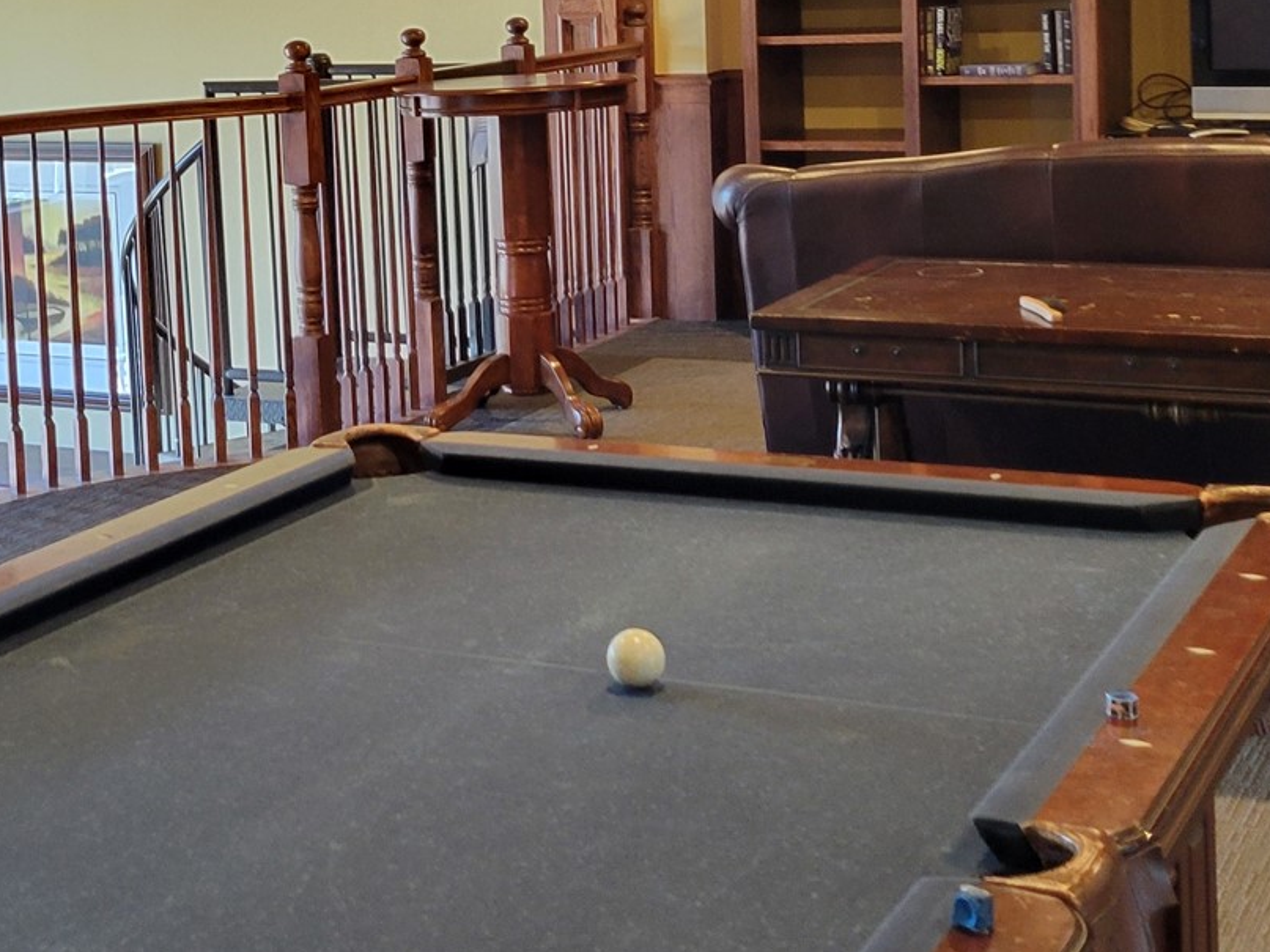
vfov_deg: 21.9
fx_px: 2421
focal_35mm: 66
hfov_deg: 29.2
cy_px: 167
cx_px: 445
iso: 250
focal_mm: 5.4
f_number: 1.8
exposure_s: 1/60
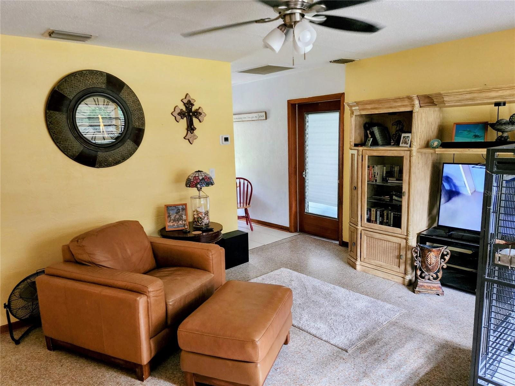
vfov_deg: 58.9
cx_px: 258
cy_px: 193
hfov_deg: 73.9
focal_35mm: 23
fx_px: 342
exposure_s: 1/40
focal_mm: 6.4
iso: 500
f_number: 1.8
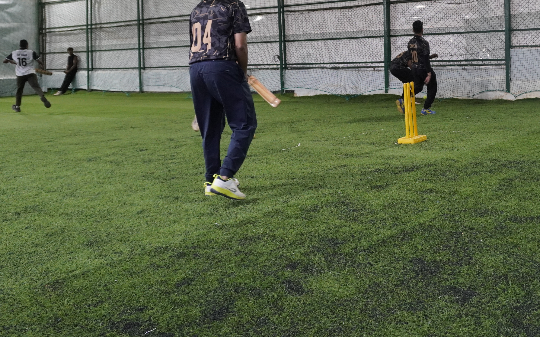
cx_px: 398
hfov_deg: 46.6
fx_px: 603
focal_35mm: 41
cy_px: 59
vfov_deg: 30.4
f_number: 4
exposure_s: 1/200
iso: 1600
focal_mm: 16
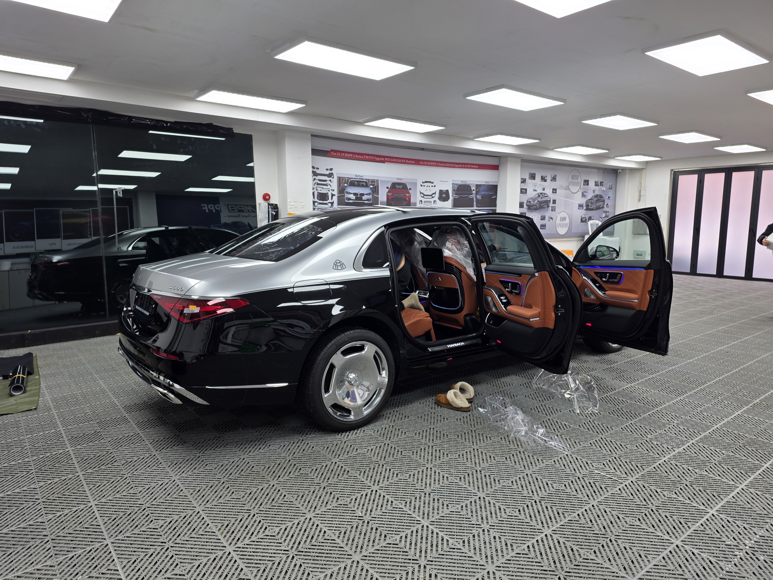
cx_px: 386
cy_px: 290
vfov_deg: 58.9
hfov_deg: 73.9
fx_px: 514
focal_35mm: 23
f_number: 1.7
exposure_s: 1/120
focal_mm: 6.25
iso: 40
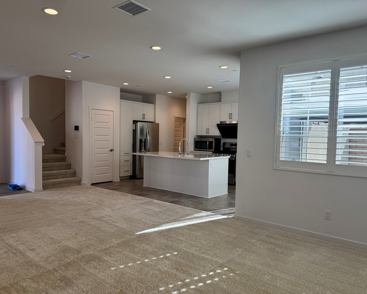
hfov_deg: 66.0
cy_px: 151
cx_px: 174
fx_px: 282
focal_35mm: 26
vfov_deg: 54.9
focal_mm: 6.76
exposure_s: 1/419
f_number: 1.78
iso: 80
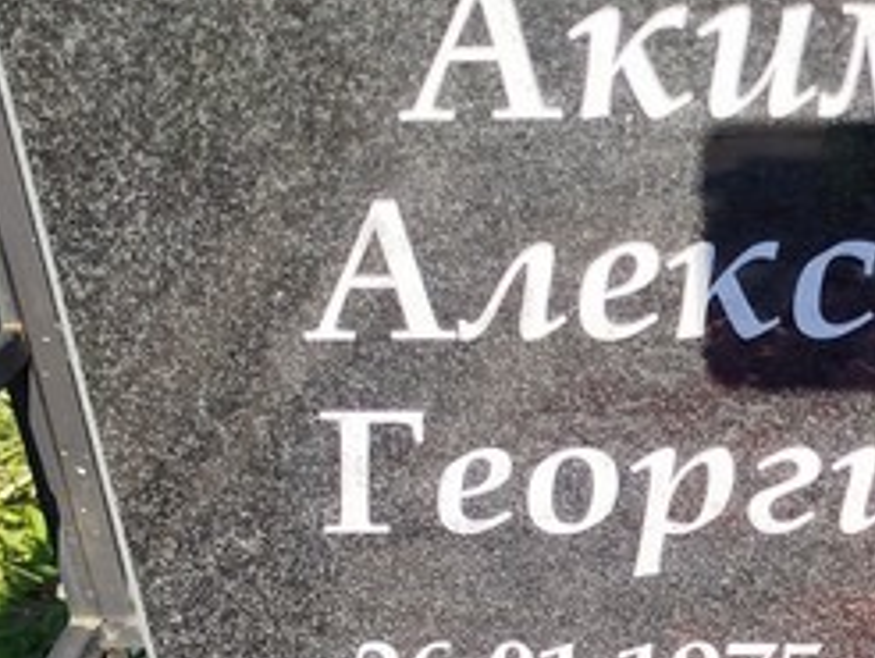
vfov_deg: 18.8
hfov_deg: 24.2
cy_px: 512
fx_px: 1974
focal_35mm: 78
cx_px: 822
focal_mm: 5.31
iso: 50
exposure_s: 1/1079
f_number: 1.7
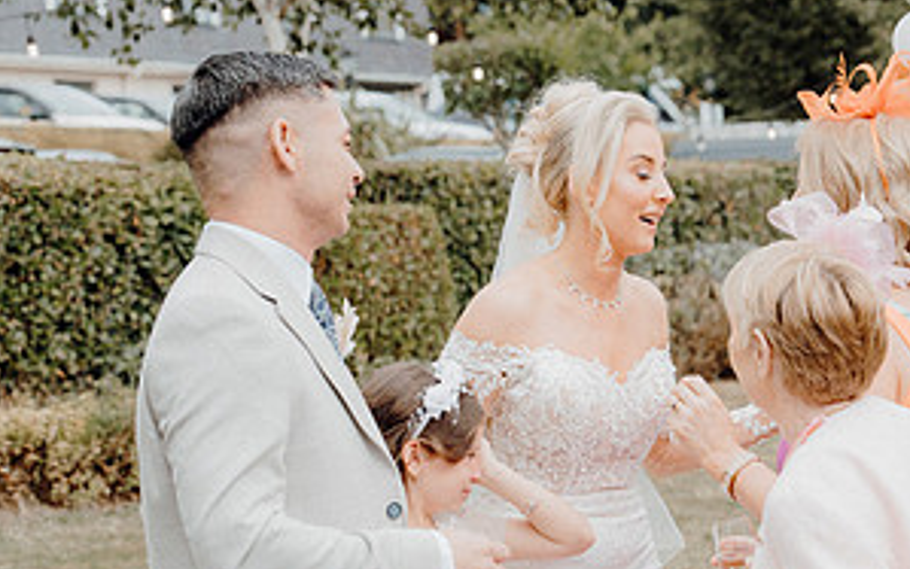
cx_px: 657
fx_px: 2456
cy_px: 497
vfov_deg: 13.1
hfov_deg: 20.9
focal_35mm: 99
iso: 125
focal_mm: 50
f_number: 3.5
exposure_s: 1/500
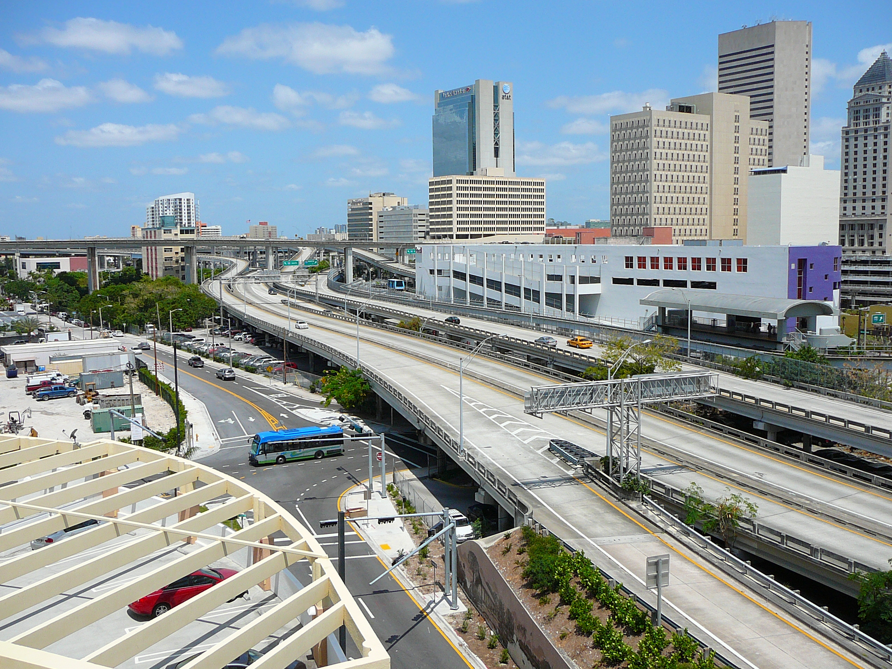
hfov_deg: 52.6
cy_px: 334
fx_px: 902
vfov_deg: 40.7
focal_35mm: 35
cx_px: 446
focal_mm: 5.2
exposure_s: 1/640
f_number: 5
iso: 80
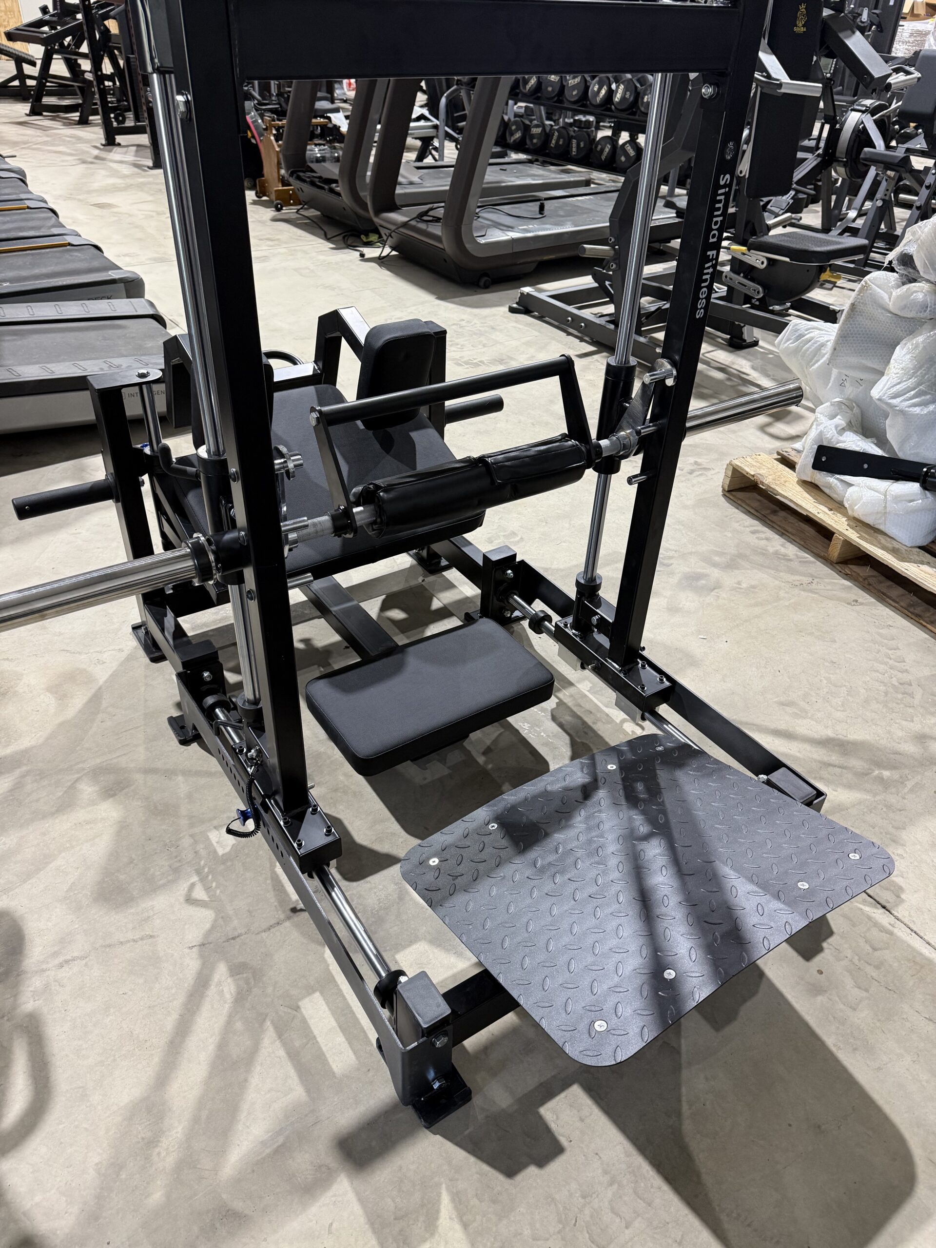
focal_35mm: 24
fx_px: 865
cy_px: 624
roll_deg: -3.4
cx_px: 468
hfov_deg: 56.8
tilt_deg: -36.5
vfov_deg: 71.6
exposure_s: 1/60
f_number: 1.78
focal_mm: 6.76
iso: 250
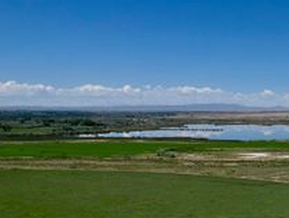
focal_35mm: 50
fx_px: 418
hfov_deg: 34.6
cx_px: 289
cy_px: 110
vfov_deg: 29.2
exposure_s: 1/5000
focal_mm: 8.38
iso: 110
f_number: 2.8
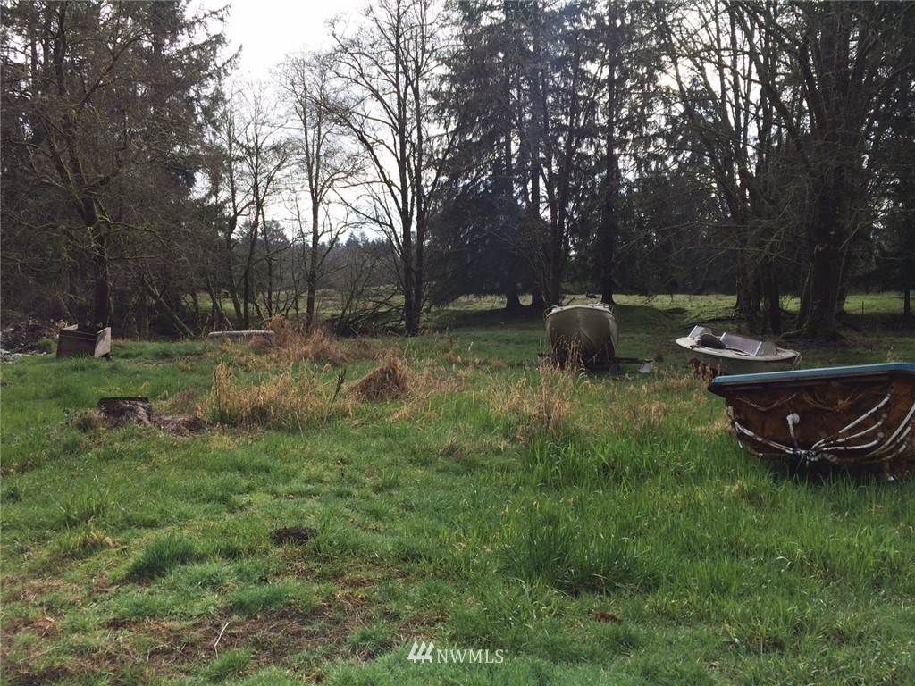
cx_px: 458
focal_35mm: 29
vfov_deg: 48.2
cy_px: 343
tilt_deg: -6.2
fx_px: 767
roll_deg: -0.2
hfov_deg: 61.7
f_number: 2.2
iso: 32
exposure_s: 1/838
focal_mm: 4.15
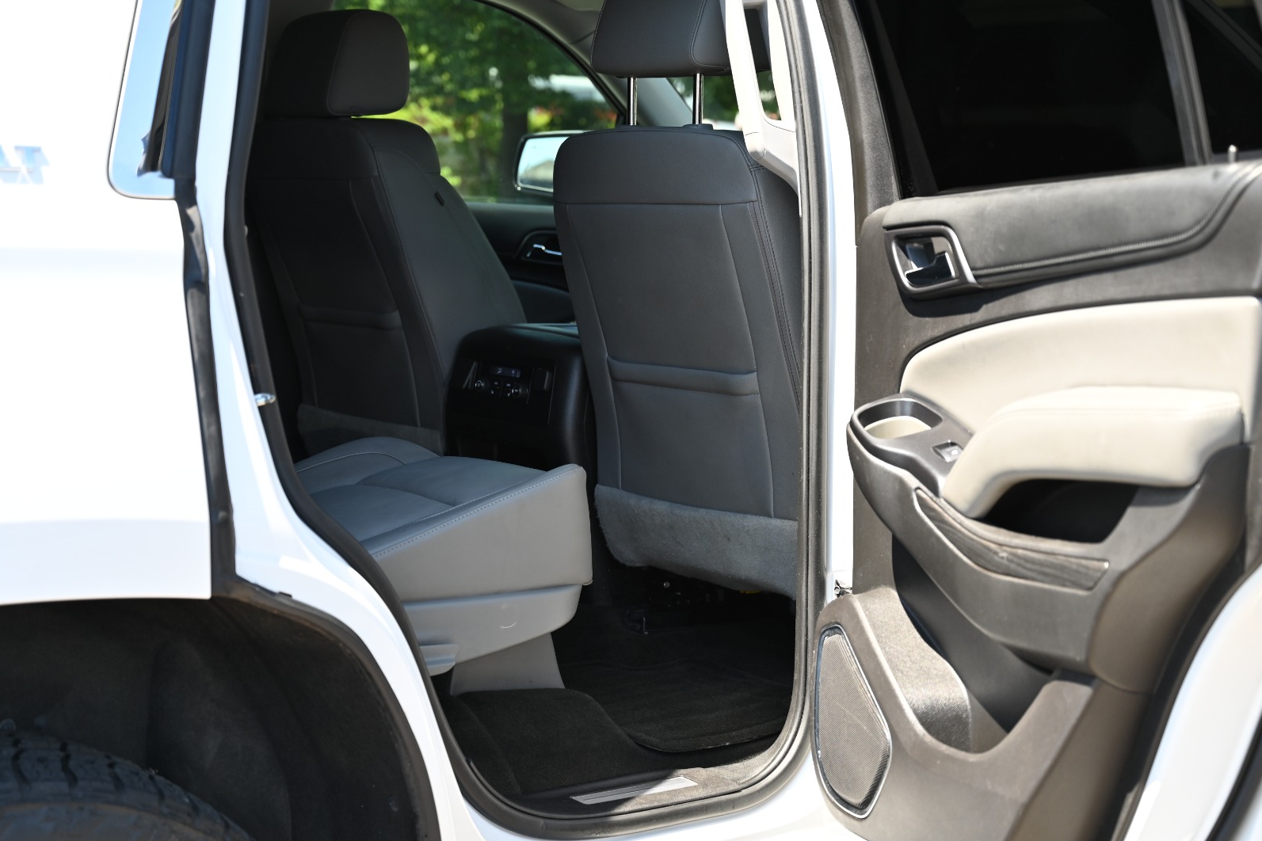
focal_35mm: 55
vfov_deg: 24.6
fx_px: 1928
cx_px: 639
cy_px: 419
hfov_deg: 36.2
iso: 200
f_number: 4.5
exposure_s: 1/250
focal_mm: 54
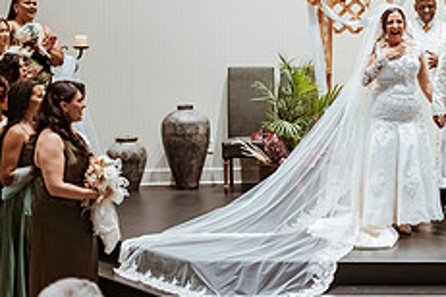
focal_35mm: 88
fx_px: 1090
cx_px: 425
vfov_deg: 15.5
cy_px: 70
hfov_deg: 22.4
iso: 1000
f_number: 1.8
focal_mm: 35
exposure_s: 1/500
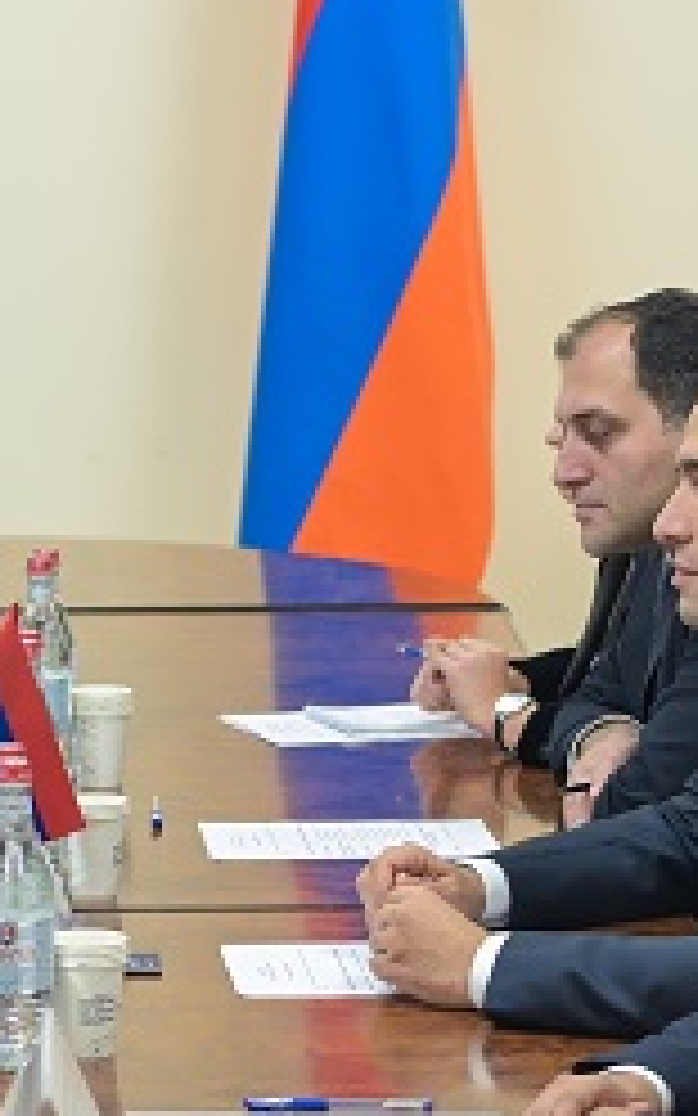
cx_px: -27
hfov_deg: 8.8
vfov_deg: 14.1
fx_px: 4505
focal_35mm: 148
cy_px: 738
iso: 800
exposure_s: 1/160
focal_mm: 40
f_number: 2.8
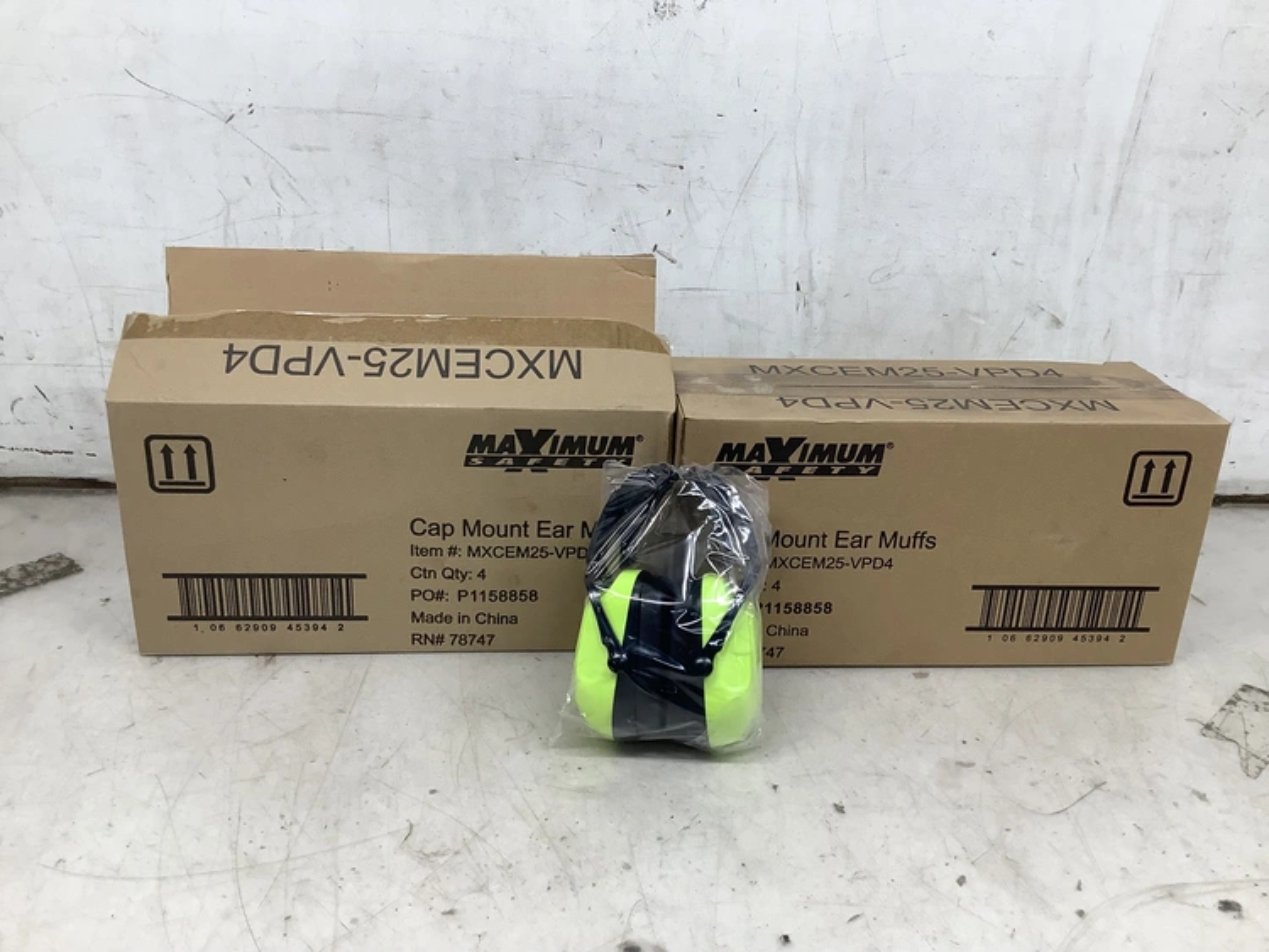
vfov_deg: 45.5
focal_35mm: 31
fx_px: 1137
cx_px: 634
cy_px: 476
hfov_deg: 58.3
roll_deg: -1.2
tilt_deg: -22.1
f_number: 2.4
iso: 80
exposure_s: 1/120
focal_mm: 3.3
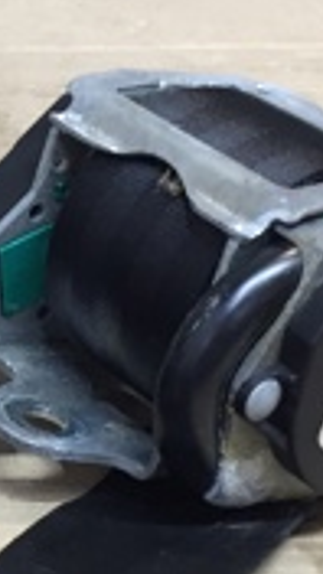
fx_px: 1751
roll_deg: -3.1
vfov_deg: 18.6
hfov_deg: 10.2
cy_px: 395
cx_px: -179
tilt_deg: -33.4
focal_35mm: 115
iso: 100
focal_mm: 4.15
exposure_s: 1/33
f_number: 2.2
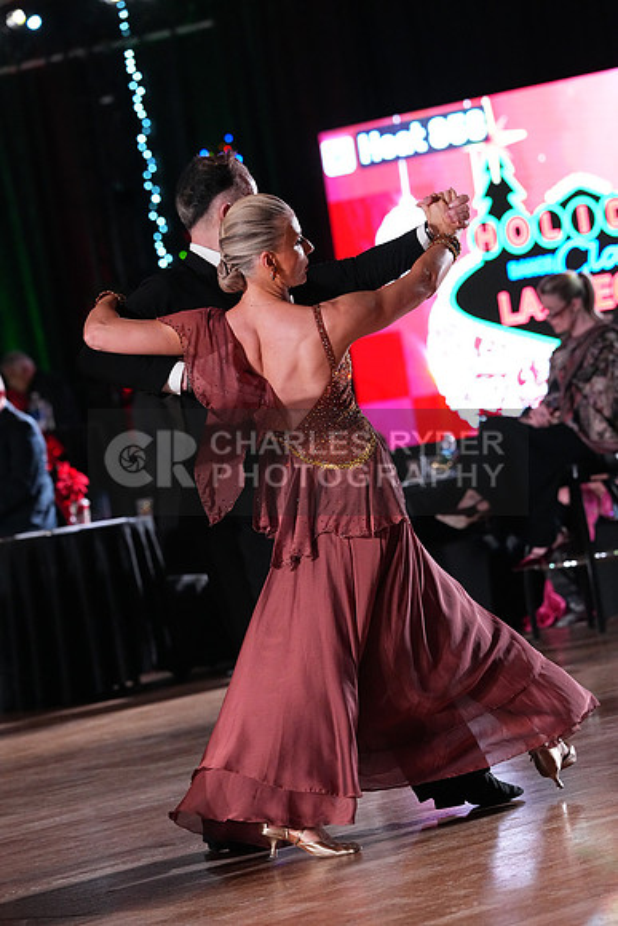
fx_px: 4066
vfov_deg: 13.0
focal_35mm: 158
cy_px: 463
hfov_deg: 8.7
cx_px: 309
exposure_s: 1/400
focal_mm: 158
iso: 8000
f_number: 5
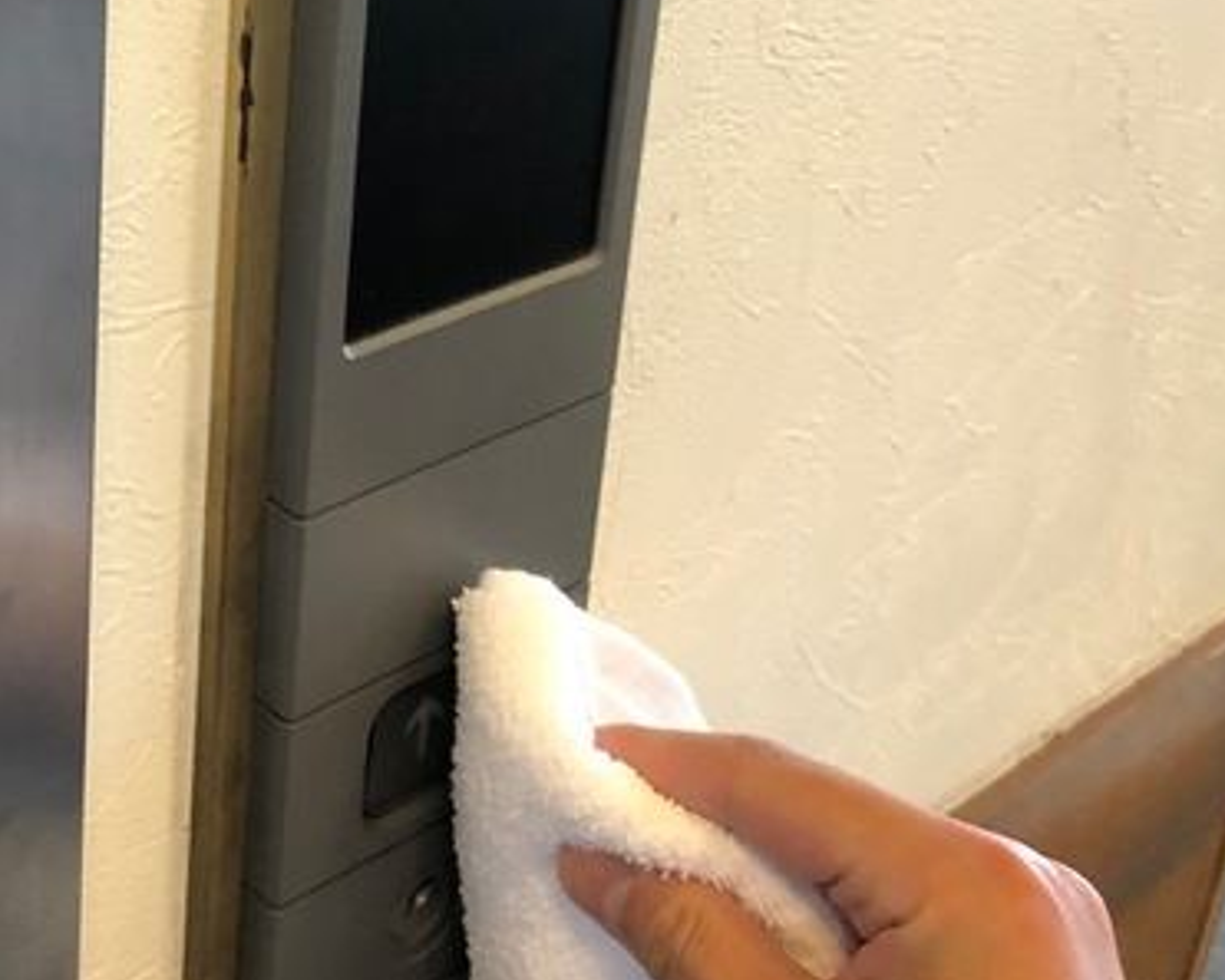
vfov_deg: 24.3
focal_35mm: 60
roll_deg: +0.2
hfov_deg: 29.2
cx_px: -35
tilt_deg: -21.6
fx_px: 2176
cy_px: 5
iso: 64
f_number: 1.8
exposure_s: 1/17
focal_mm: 4
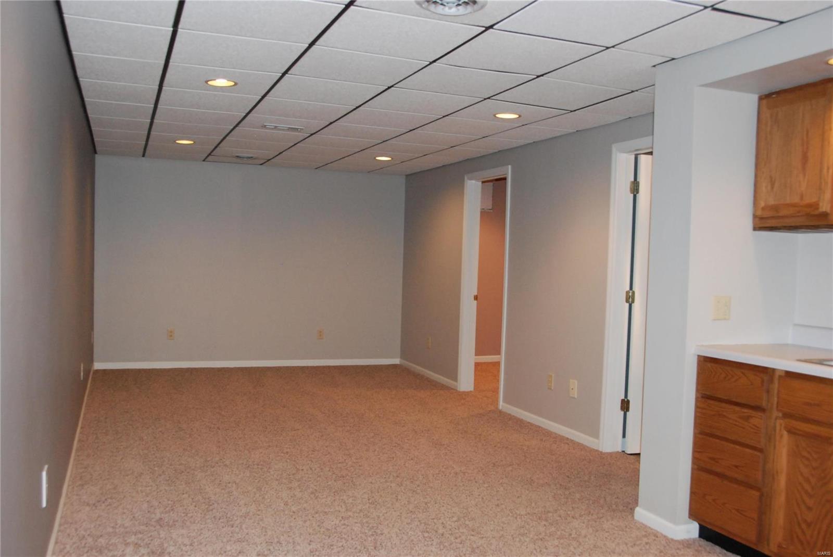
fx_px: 764
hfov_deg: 57.2
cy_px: 278
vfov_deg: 40.0
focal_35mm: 33
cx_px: 416
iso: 1250
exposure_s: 1/60
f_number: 5.6
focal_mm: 22
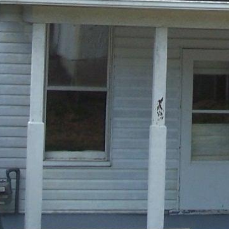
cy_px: -93
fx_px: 1153
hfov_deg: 11.2
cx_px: 237
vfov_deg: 11.0
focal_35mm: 154
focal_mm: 7
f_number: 3
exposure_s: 1/350
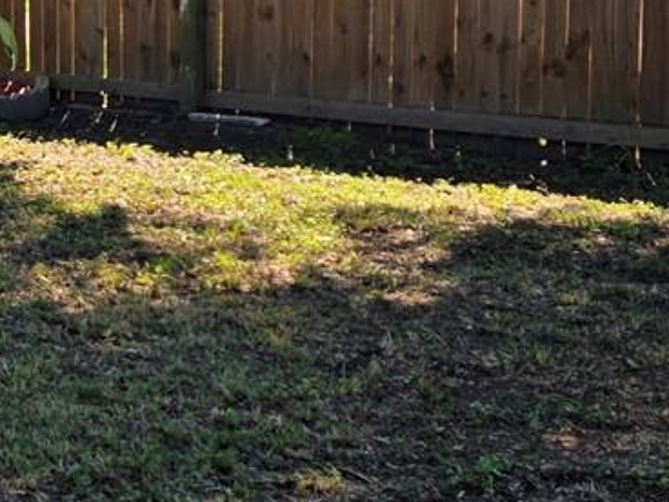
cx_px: -347
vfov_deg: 14.6
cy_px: 56
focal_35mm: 100
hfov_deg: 17.6
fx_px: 1933
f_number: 1.7
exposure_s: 1/3126
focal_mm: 6.3
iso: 80
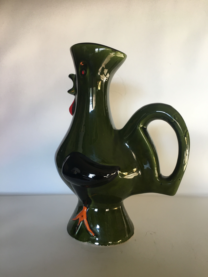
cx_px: 104
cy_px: 138
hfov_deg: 48.2
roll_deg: -0.4
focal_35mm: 29
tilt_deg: -4.1
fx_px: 232
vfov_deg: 61.7
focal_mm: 4.15
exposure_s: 1/33
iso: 40
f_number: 2.2
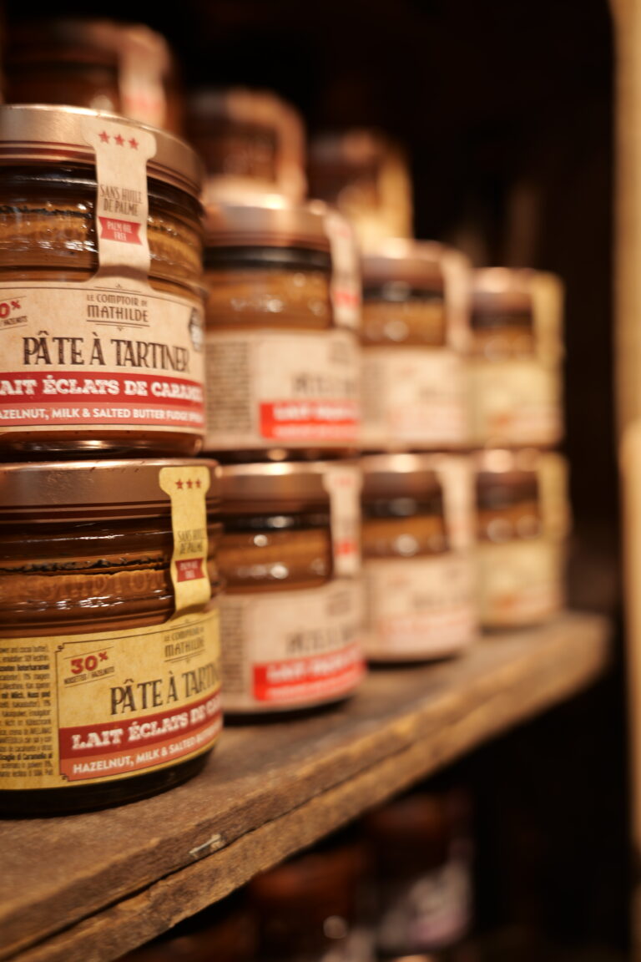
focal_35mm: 34
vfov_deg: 55.8
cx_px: 320
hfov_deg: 38.9
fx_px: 908
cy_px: 481
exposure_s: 1/80
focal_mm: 34
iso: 100
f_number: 2.8
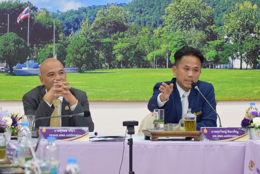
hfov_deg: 11.4
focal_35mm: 180
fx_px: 1300
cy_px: 87
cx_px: 130
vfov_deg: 7.6
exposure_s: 1/160
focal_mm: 120
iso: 2500
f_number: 5.6
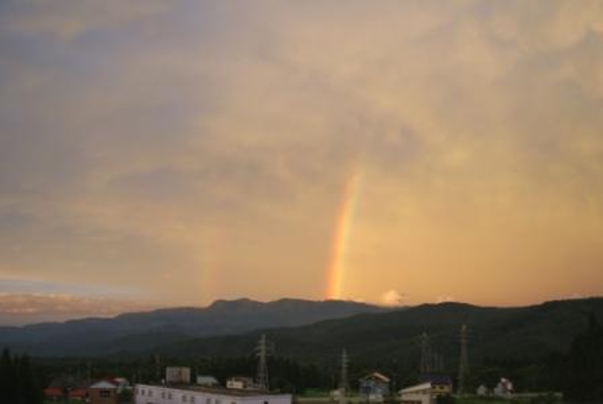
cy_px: 202
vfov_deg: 32.0
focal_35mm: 42
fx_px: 704
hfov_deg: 46.3
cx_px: 302
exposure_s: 1/50
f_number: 3.5
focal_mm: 28
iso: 125
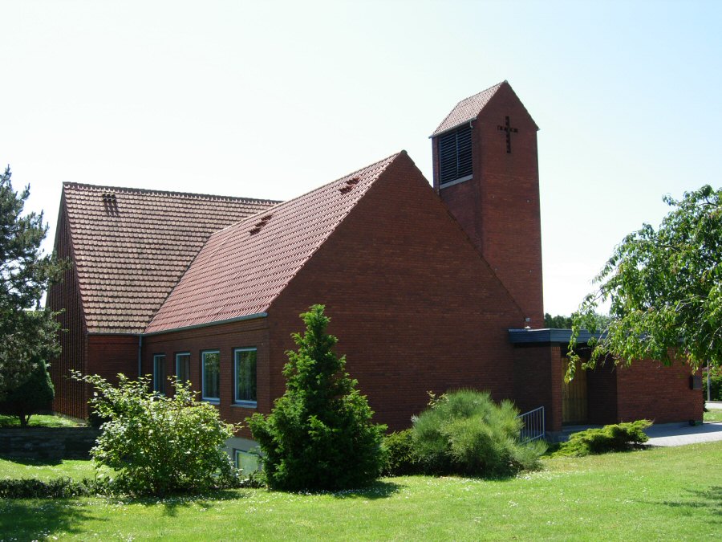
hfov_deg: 51.4
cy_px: 271
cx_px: 361
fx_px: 751
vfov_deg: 39.7
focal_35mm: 36
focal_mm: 7.5
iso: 50
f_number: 4.3
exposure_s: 1/256
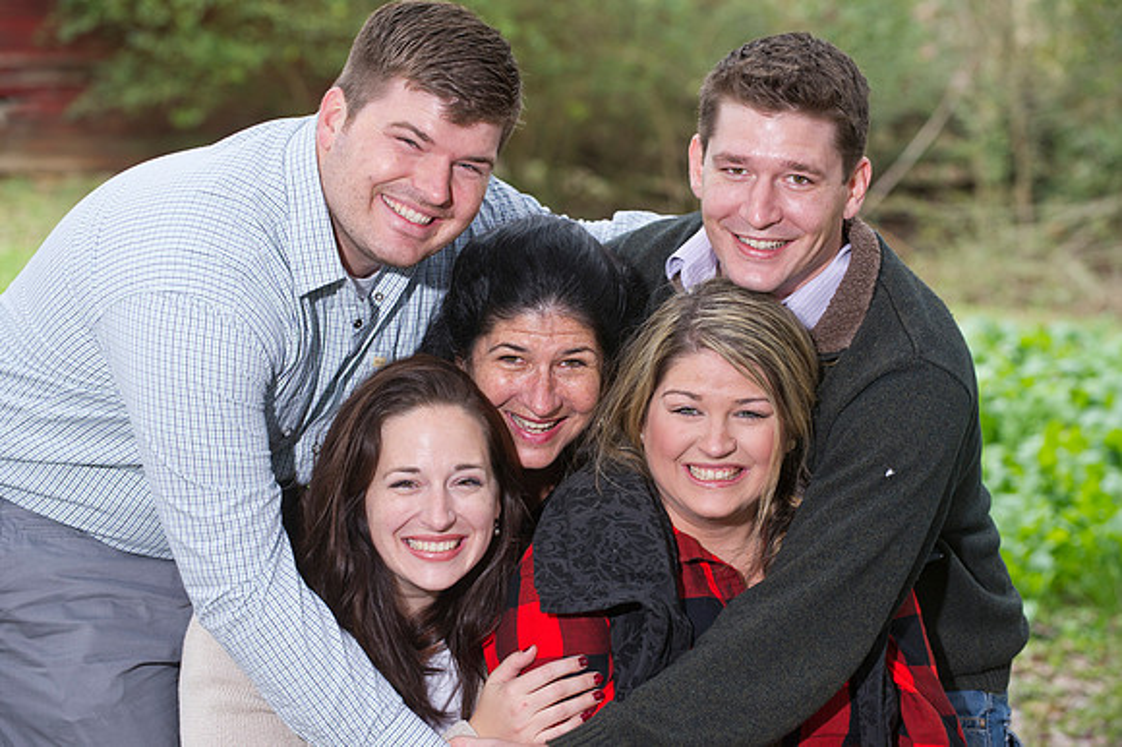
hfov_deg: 17.1
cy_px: 374
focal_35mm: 120
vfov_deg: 11.4
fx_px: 3738
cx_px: 561
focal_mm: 120
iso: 800
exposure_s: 1/100
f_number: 5
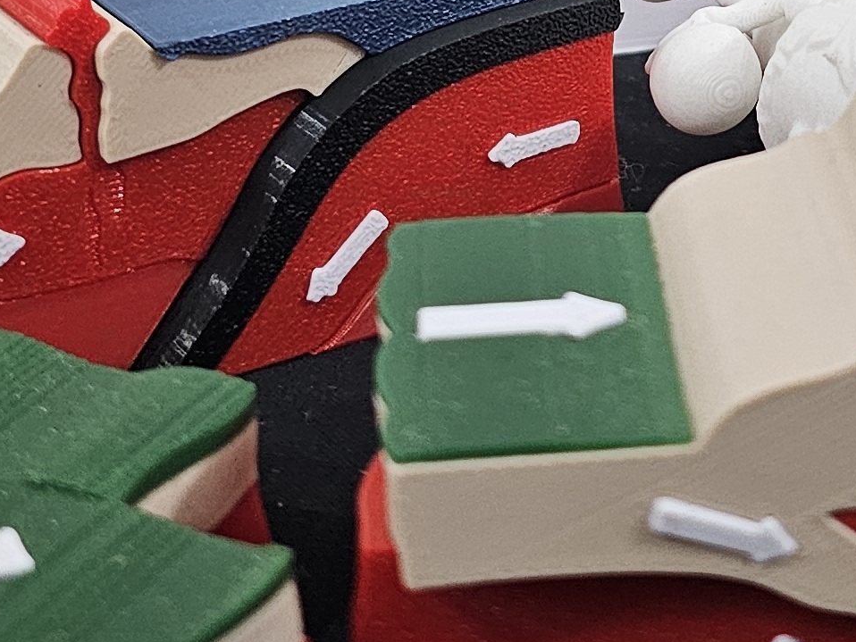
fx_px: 2375
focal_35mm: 96
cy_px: -230
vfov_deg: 14.6
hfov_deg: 19.9
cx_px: 825
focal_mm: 6.3
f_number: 1.7
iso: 640
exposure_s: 1/120
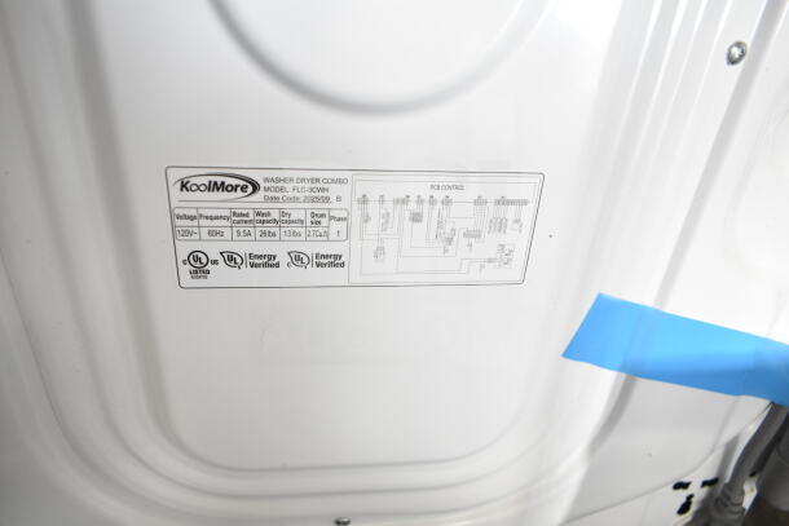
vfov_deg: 48.0
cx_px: 394
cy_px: 263
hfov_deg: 67.4
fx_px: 592
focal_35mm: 27
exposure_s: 1/60
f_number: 4
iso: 1600
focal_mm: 18
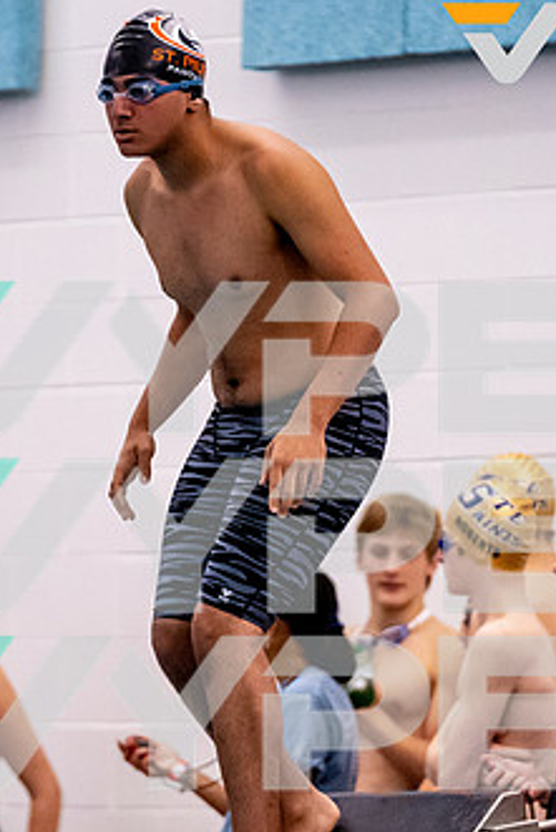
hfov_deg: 3.2
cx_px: 210
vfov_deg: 4.8
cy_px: 514
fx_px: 9835
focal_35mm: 425
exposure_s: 1/1600
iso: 6400
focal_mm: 200
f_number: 2.8
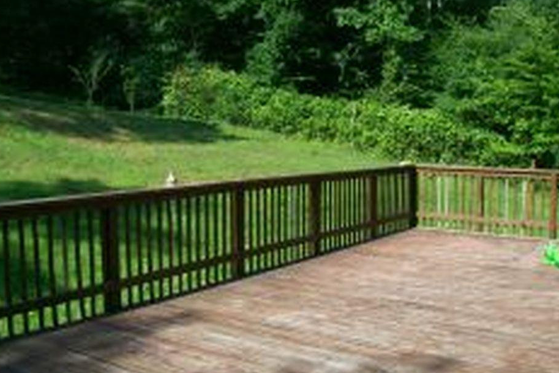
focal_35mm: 42
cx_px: 305
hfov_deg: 46.3
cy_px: 224
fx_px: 652
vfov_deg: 31.8
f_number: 4.8
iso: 80
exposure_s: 1/364
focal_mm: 6
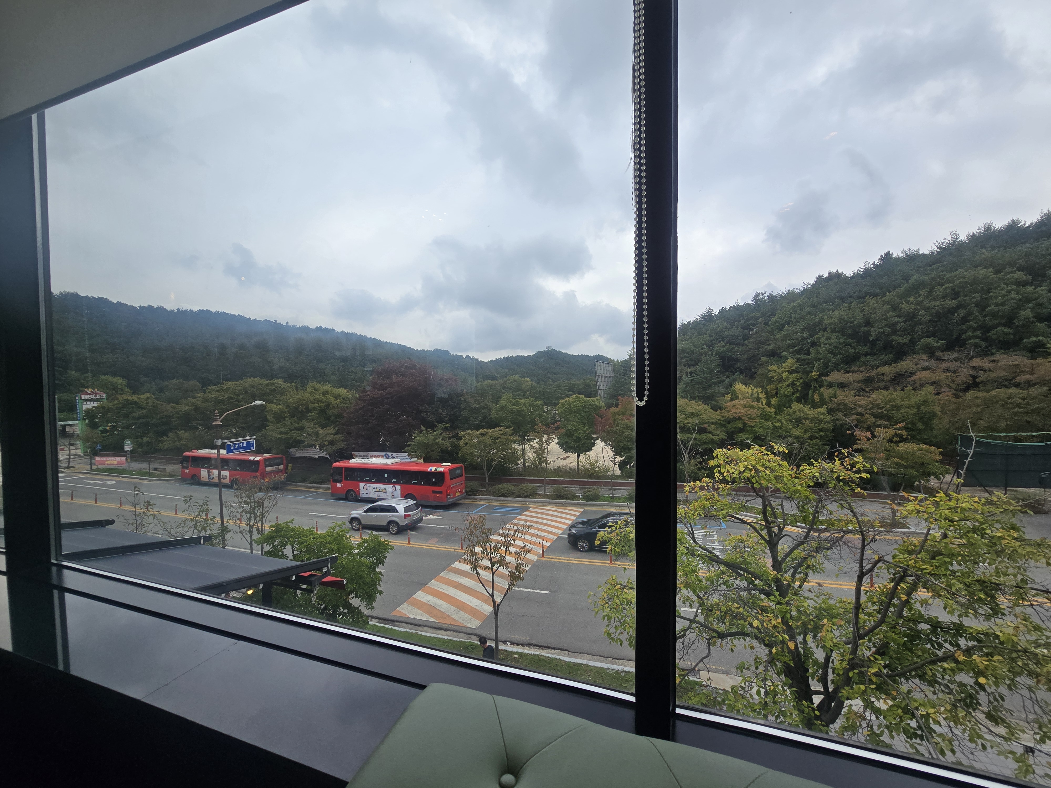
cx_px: 526
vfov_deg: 89.9
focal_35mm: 13
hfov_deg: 106.2
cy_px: 394
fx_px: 395
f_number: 2.2
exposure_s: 1/2000
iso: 64
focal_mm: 2.2
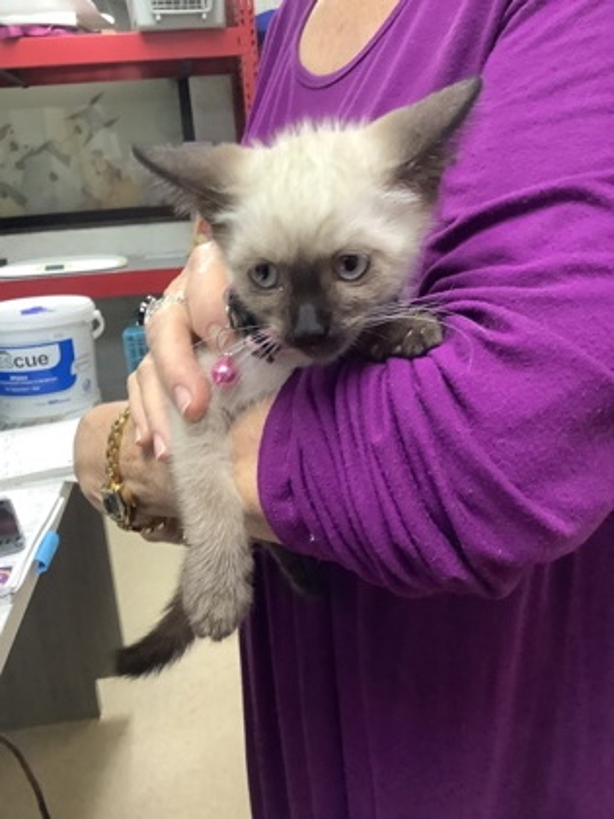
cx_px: 307
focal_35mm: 31
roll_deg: +4.4
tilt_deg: -16.8
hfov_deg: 45.4
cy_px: 410
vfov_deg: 58.4
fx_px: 733
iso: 250
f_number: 2.4
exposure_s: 1/40
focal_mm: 3.3
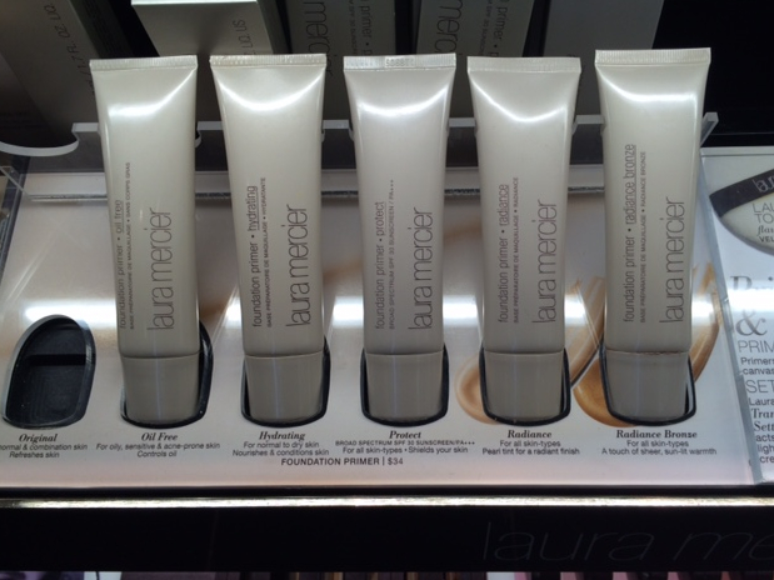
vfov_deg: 46.8
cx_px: 396
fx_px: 671
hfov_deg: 60.0
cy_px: 292
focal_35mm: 30
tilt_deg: -45.0
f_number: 2.2
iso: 40
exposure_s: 1/120
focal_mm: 4.15
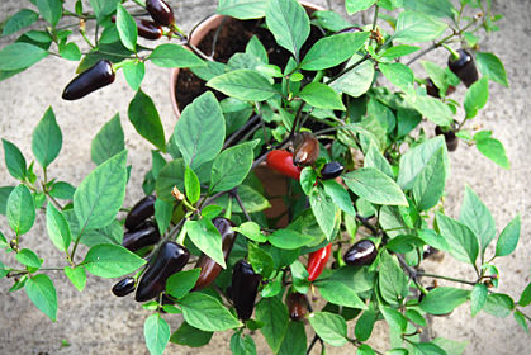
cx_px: 265
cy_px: 184
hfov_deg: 29.6
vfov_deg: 20.0
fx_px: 1004
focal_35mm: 68
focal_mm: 38
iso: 200
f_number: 5.6
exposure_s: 1/125
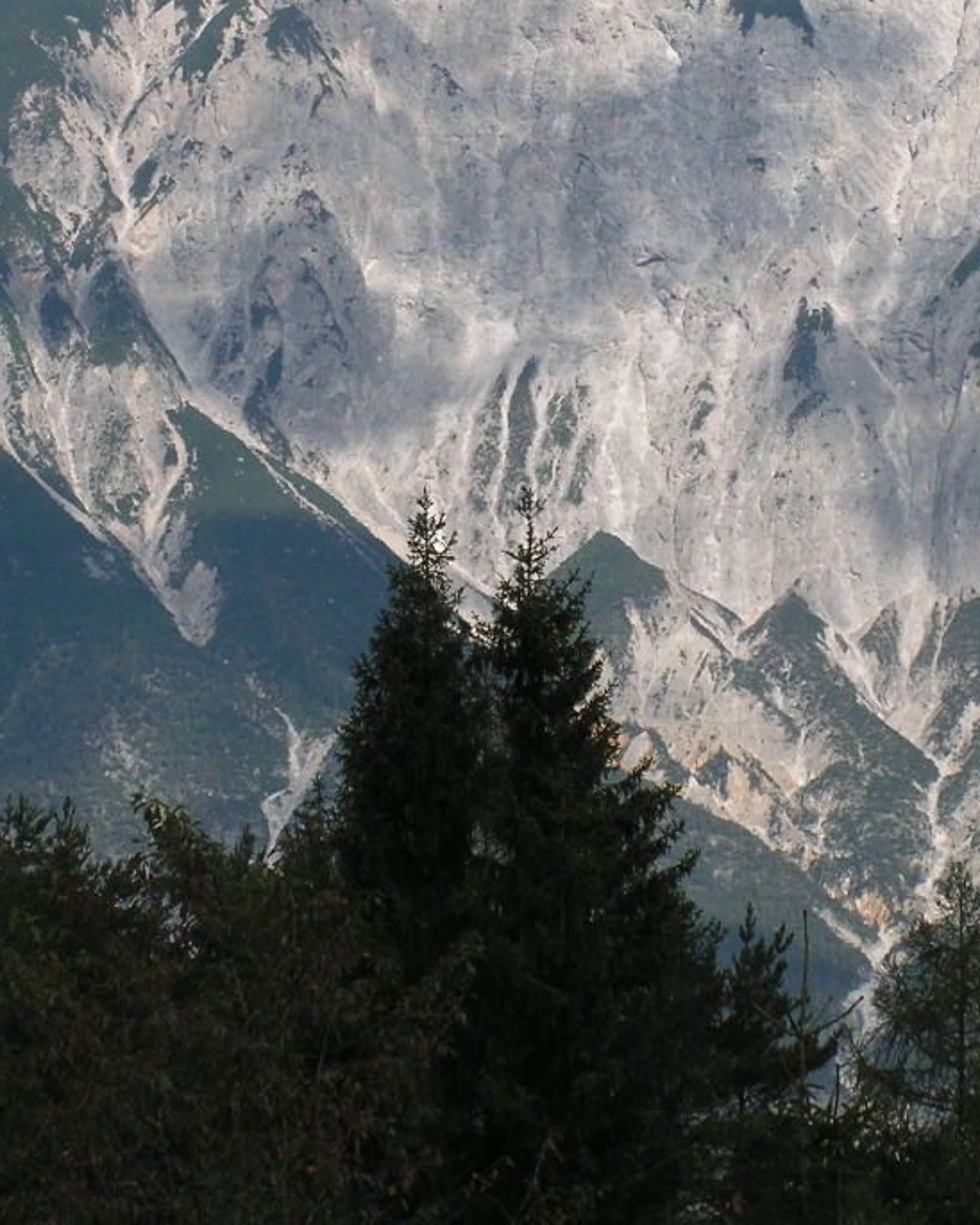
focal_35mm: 193
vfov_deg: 10.0
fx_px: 6997
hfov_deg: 8.0
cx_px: 549
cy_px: 359
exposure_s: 1/400
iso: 50
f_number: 4.8
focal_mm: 15.8
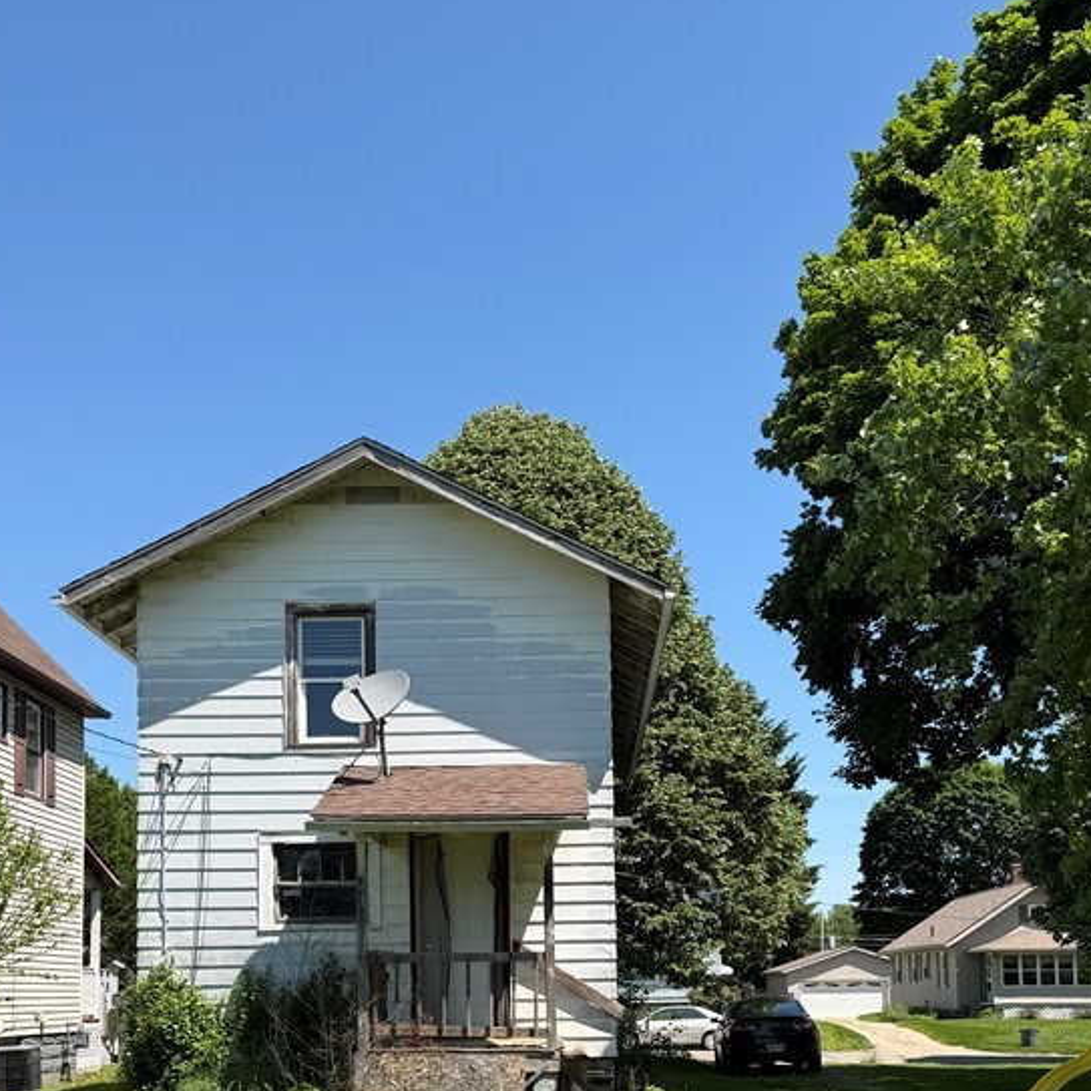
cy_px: 888
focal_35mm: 40
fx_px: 1426
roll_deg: +0.7
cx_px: 555
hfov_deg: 41.9
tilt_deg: +4.1
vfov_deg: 40.0
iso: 80
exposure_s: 1/3021
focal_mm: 6.76
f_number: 1.78
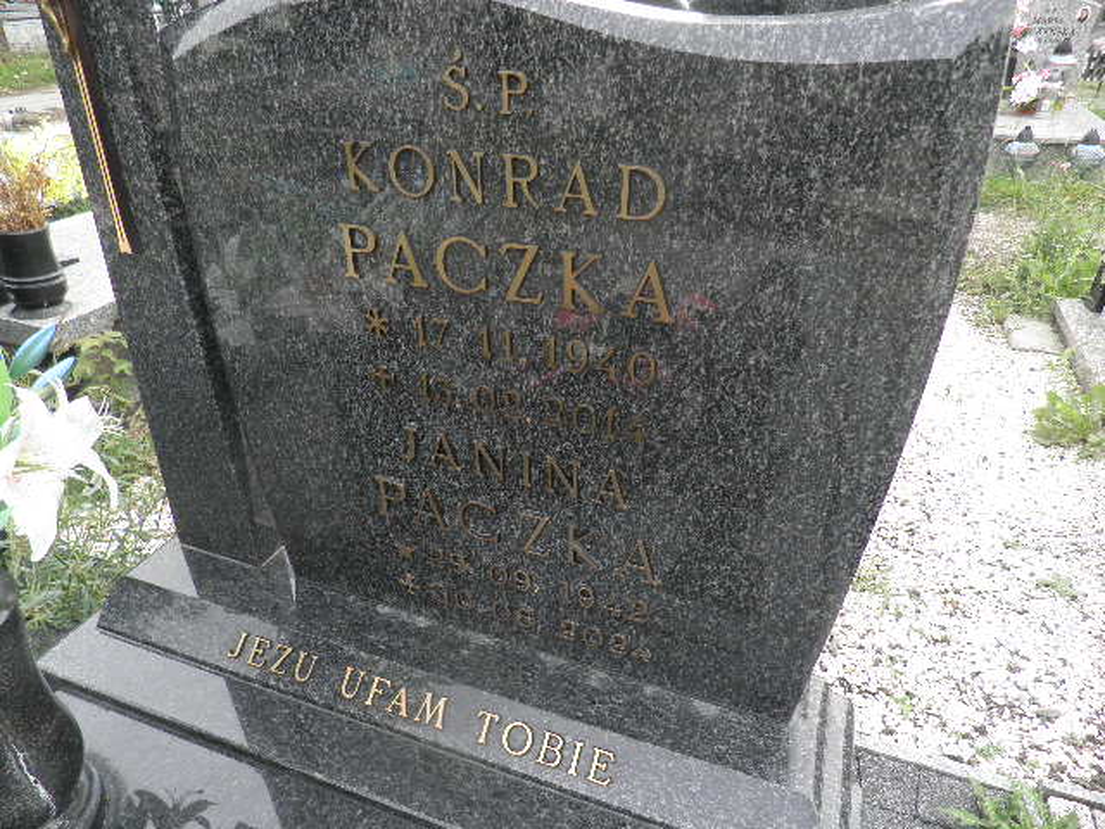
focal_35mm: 24
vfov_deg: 56.8
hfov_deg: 71.6
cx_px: 552
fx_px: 766
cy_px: 414
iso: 64
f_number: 3.3
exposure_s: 1/125
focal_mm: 4.3
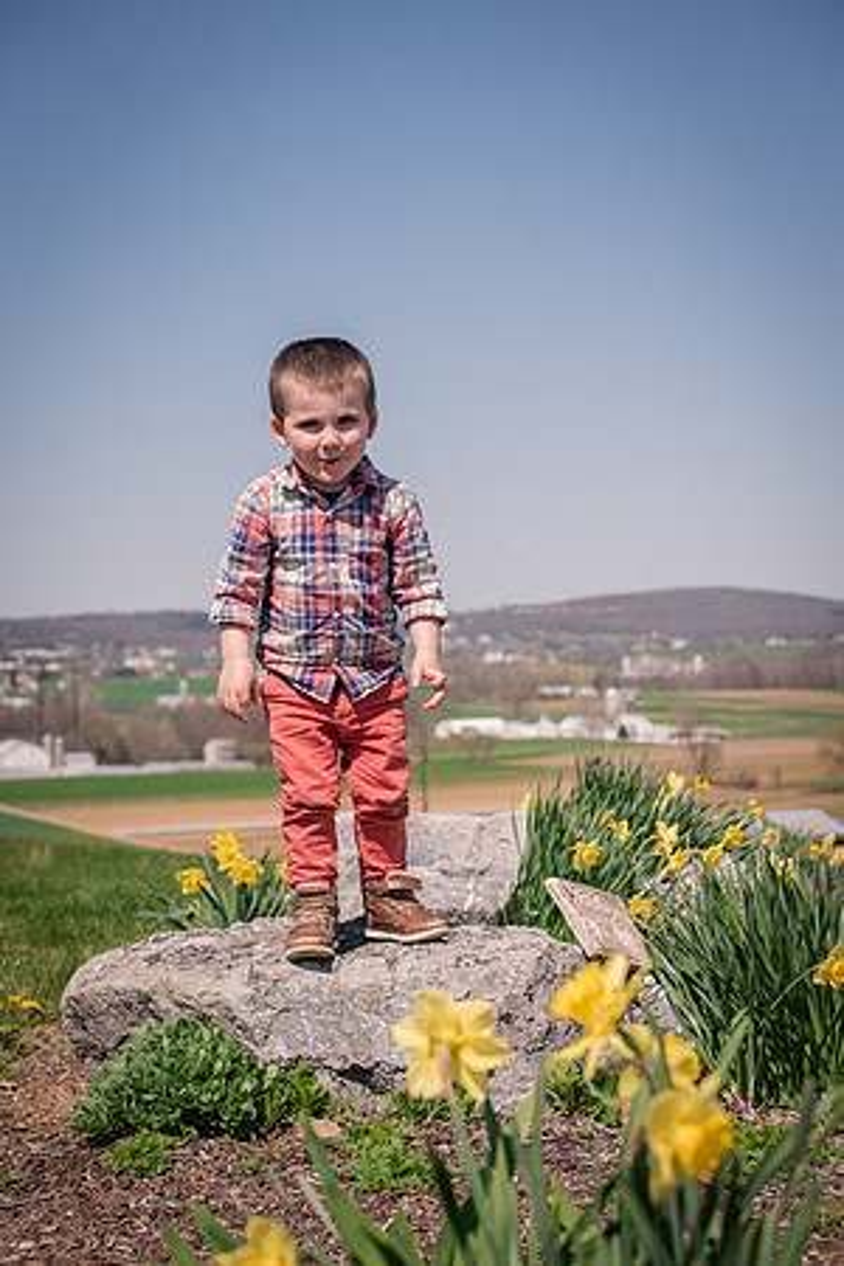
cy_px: 633
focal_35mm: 70
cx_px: 422
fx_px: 2461
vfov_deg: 28.8
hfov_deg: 19.5
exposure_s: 1/500
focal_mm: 70
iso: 200
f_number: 6.3
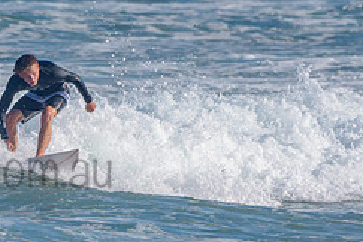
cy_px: 140
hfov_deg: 1.4
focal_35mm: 1463
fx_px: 14751
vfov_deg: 0.9
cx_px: -13
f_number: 5.6
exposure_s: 1/2000
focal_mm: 500
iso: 140
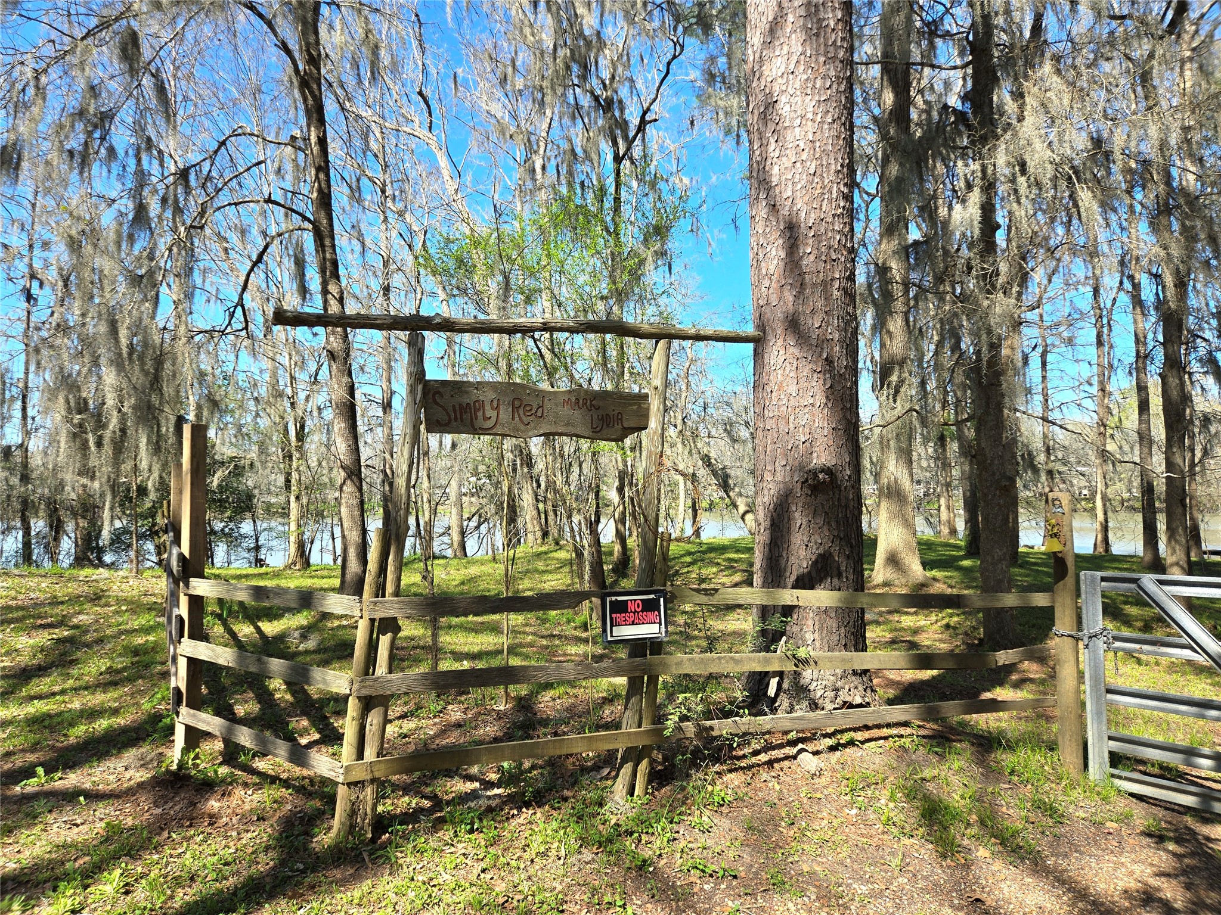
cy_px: 458
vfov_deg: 58.9
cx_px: 610
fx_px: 811
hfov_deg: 73.9
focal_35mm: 23
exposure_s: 1/833
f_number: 1.8
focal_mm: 5.4
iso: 25
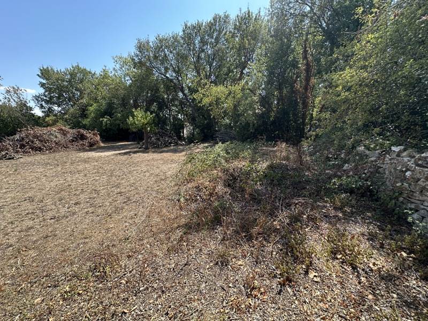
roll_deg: +1.3
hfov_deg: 102.1
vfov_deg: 85.7
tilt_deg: -10.4
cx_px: 214
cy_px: 160
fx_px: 173
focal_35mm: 14
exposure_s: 1/543
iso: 40
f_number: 2.2
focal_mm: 2.22
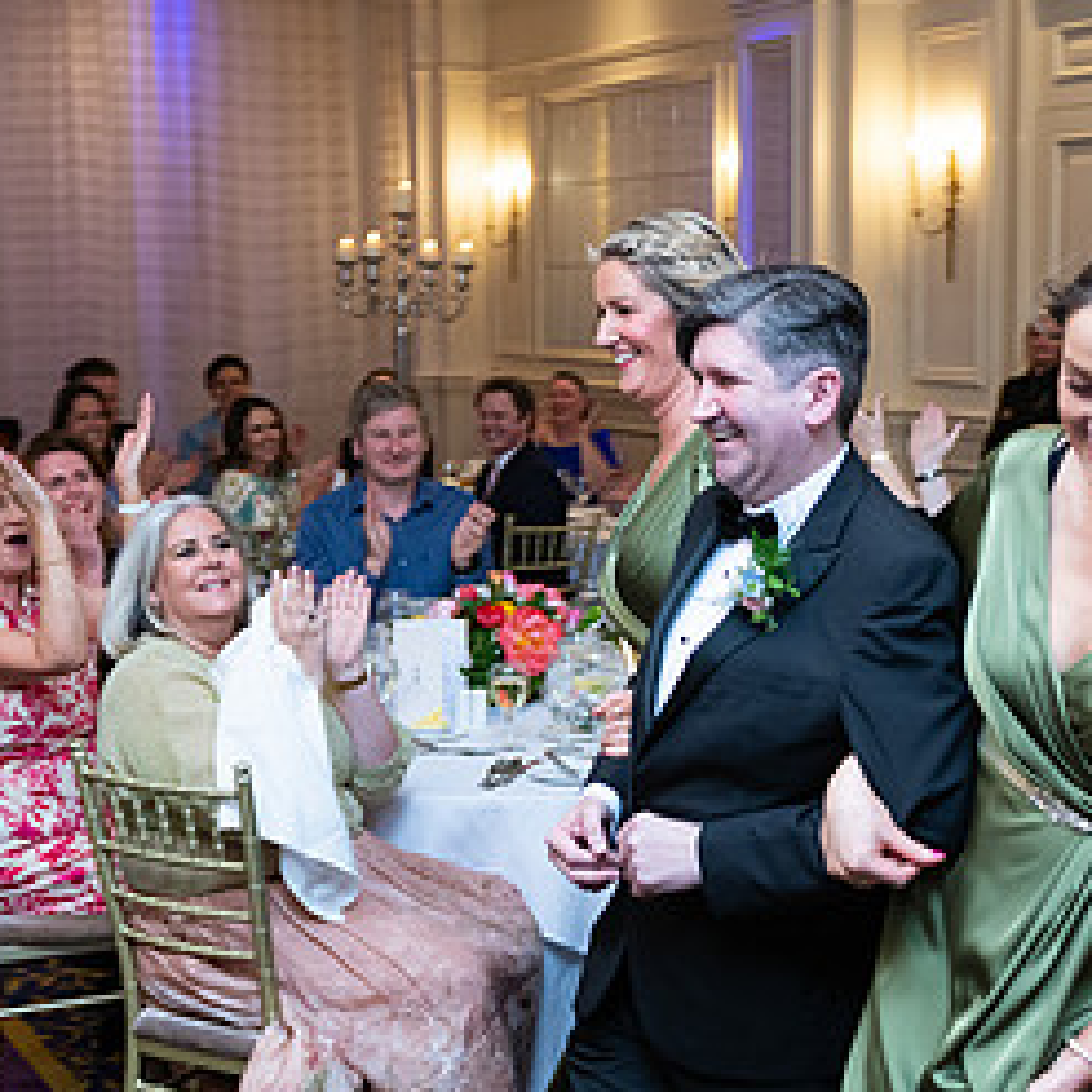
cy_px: 573
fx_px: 2284
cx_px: 729
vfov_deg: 26.9
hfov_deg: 26.7
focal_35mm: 64
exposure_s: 1/160
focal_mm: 32
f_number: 3.5
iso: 800
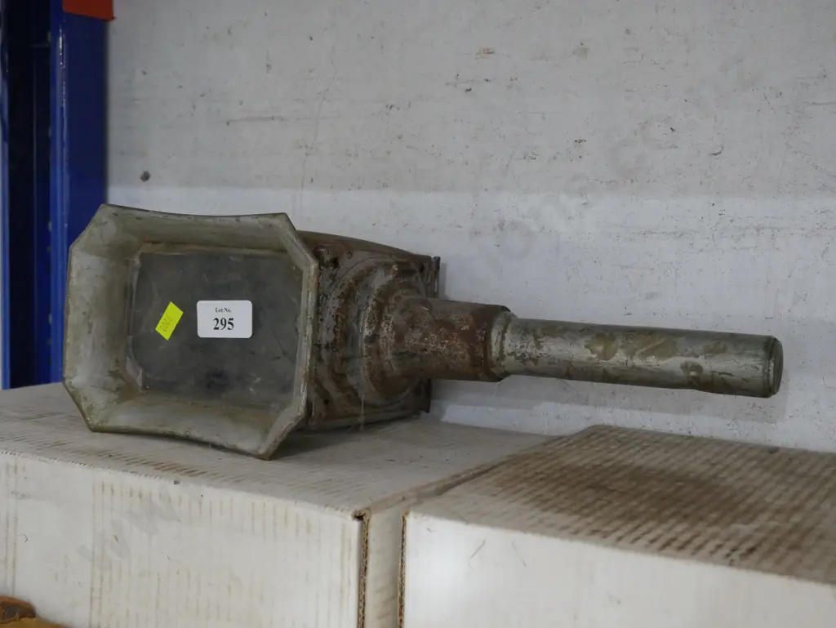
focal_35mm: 50
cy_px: 314
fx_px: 1208
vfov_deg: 29.1
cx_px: 418
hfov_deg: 38.2
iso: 3200
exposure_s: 1/60
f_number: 5.3
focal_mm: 25
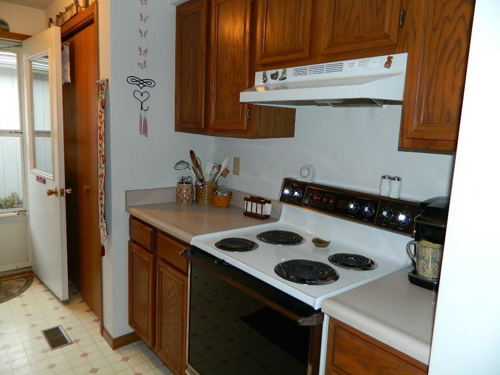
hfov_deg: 69.4
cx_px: 250
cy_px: 188
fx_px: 361
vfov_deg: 54.9
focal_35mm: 25
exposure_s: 1/30
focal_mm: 4.5
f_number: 3.1
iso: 200
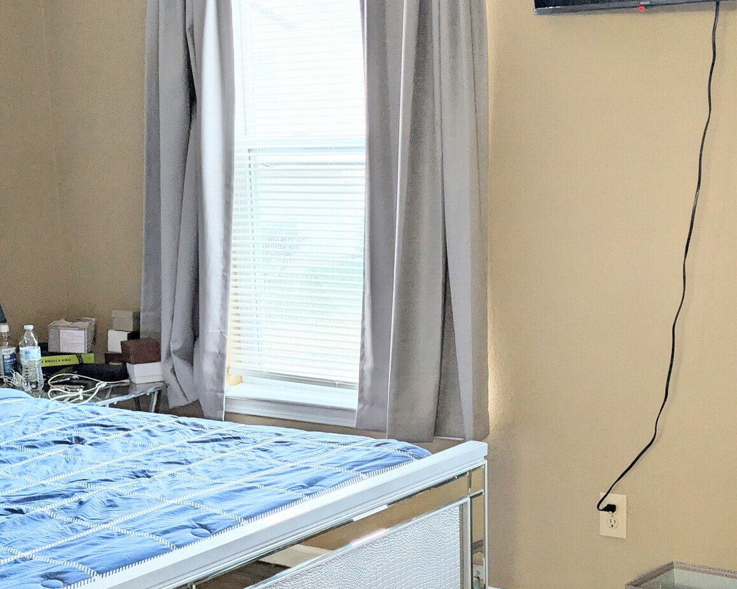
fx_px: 1352
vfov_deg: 24.2
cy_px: 481
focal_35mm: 62
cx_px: 149
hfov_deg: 29.8
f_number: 1.68
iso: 48
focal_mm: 6.9
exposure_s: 1/38.4
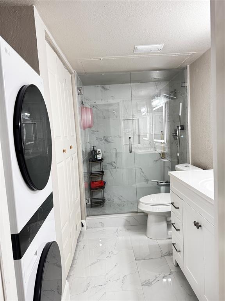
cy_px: 150
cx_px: 112
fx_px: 208
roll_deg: +3.9
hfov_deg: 56.8
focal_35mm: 24
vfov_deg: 71.6
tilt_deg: -4.5
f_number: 1.78
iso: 320
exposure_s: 1/59
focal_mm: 6.76
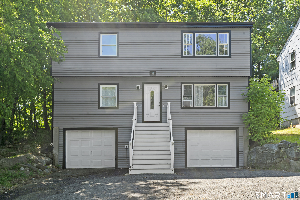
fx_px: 292
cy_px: 100
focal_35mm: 35
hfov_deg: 54.4
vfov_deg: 37.9
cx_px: 150
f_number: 13
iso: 100
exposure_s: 1/5
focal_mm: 35
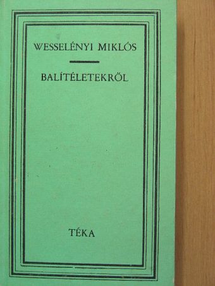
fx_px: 720
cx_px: 108
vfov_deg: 22.5
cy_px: 143
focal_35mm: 87
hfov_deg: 17.0
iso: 100
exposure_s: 1/27.2
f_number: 3.5
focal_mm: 14.6
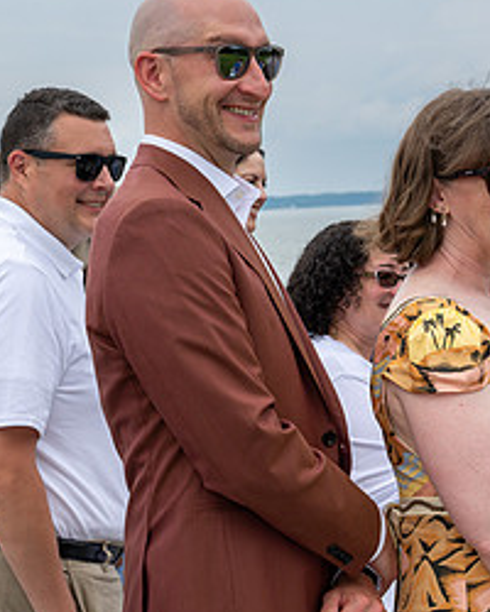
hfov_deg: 13.9
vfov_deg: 17.3
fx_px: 2012
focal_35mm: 111
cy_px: 280
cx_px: 204
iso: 64
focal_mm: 49
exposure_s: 1/250
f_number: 7.1
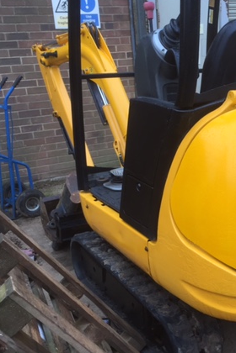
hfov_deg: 28.5
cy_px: 190
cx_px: 194
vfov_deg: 42.7
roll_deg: +2.3
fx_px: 452
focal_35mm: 46
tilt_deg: -18.2
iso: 40
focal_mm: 4.15
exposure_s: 1/100
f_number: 2.2
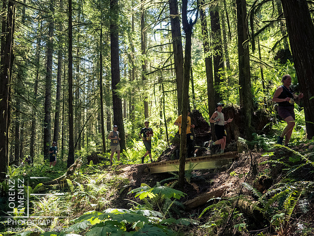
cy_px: 118
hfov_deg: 54.0
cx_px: 157
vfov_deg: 41.8
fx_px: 308
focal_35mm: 34
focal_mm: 17
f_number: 2.8
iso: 1600
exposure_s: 1/1000
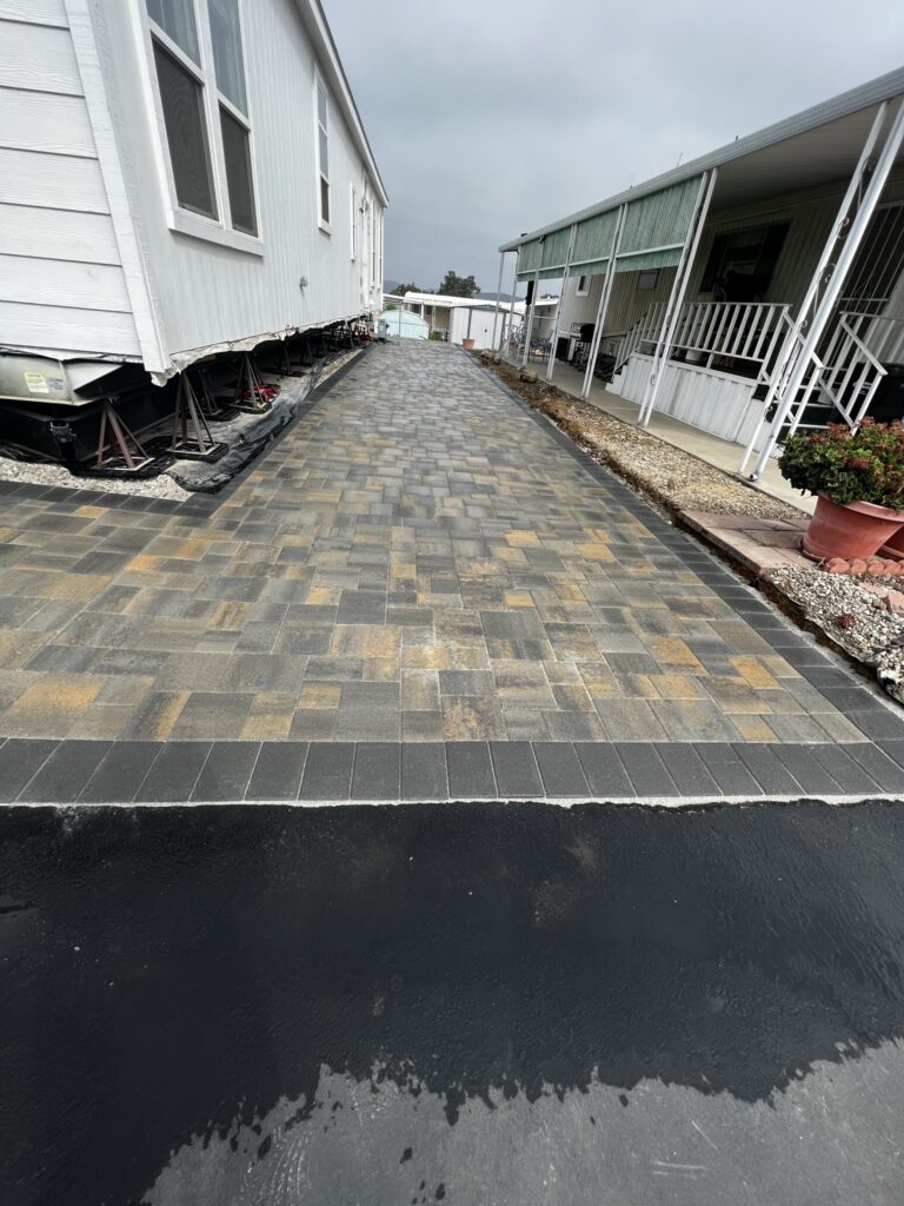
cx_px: 452
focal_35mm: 13
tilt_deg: -31.5
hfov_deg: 89.9
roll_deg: -6.1
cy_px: 603
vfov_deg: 106.2
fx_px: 453
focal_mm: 1.57
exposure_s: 1/1143
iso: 32
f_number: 1.8
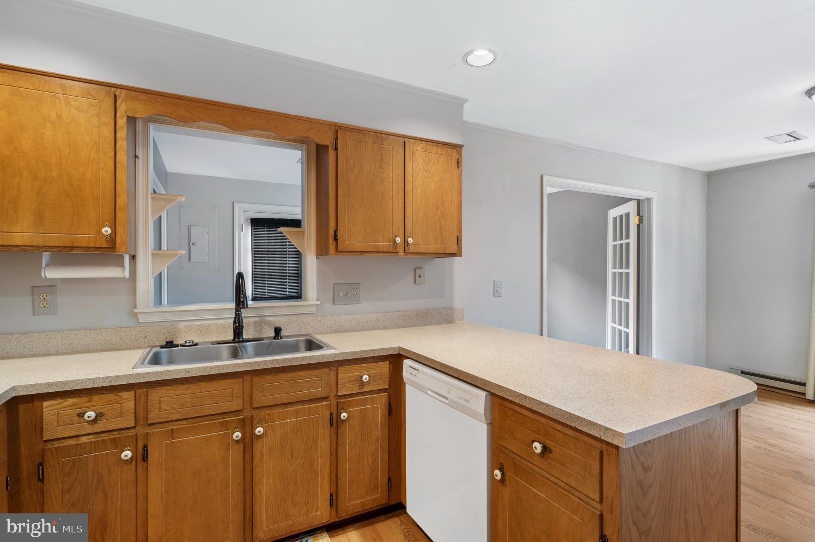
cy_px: 271
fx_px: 362
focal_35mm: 16
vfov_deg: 73.7
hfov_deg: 96.8
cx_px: 408
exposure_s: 1/2
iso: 640
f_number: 8
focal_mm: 16
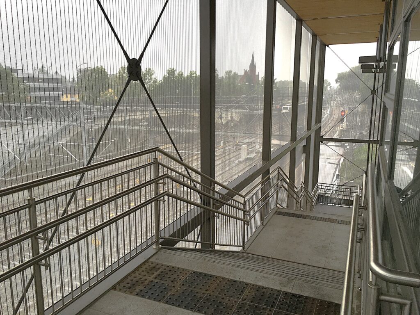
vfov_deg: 48.2
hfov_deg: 61.7
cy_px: 158
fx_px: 352
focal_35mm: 29
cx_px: 210
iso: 40
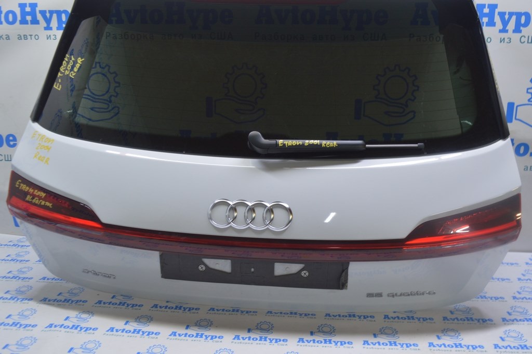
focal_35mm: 33
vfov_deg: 39.9
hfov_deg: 57.3
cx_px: 266
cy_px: 177
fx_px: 487
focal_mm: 22
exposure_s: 1/20
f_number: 5.6
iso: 400
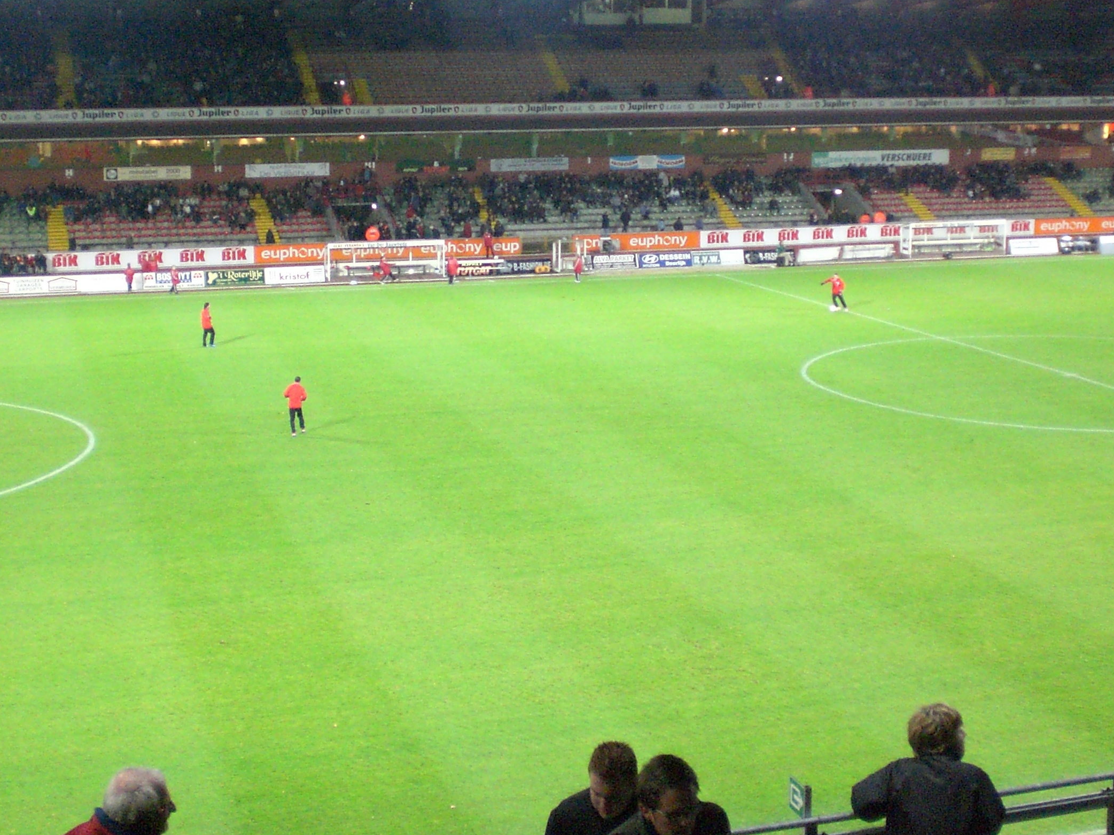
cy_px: 246
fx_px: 1802
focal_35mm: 56
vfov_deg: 25.9
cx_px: 542
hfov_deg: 34.4
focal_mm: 6.3
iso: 400
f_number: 3.1
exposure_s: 1/60
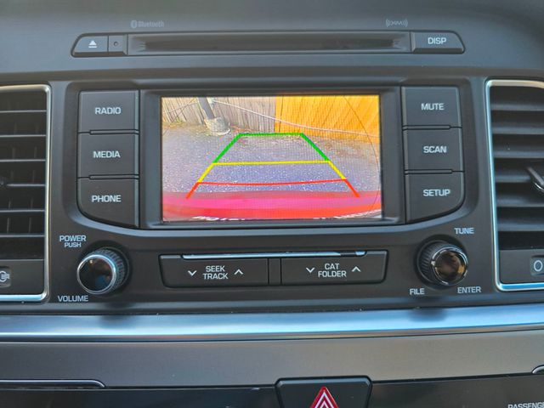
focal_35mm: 23
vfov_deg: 58.9
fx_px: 361
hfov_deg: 73.9
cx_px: 272
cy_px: 204
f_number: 1.7
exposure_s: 1/51.8
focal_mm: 6.3
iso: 64
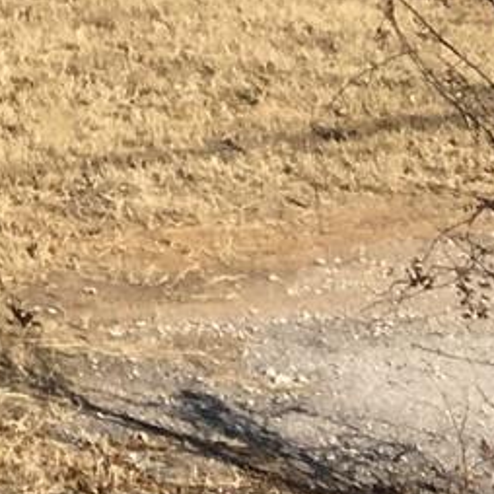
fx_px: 3342
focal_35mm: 207
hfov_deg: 7.2
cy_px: -414
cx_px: -1134
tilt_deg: +0.5
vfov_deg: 8.1
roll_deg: +0.3
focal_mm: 4.15
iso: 25
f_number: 2.2
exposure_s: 1/2137
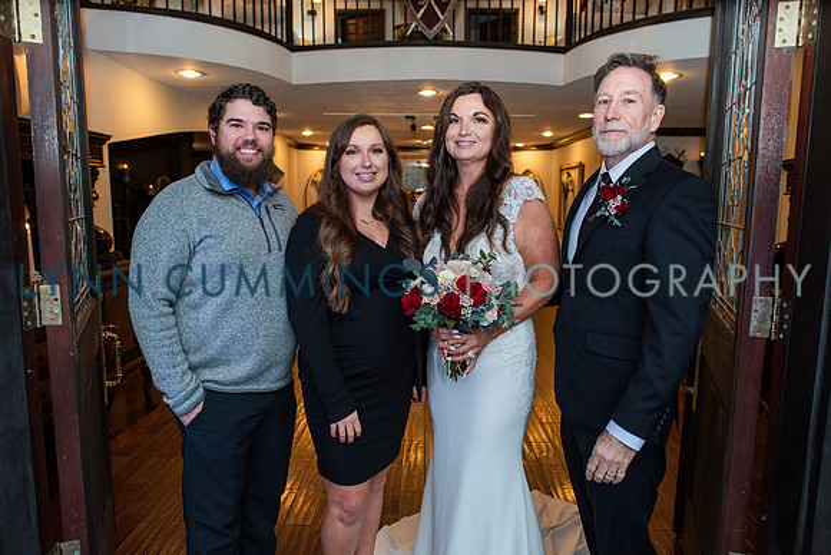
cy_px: 278
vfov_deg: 53.2
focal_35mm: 24
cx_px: 416
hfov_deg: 73.7
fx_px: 554
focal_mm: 24
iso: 640
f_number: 3.2
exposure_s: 1/200
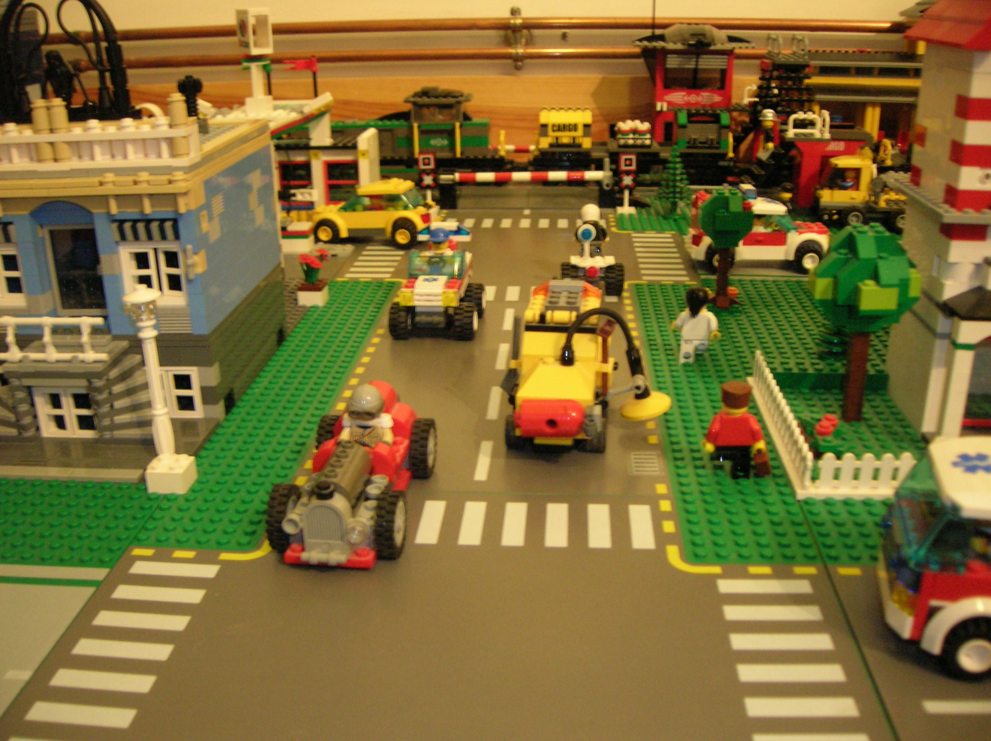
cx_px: 496
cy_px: 370
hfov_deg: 54.0
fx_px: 973
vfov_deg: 41.7
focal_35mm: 34
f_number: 2.9
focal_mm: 5.7
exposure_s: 1/1.7
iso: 200
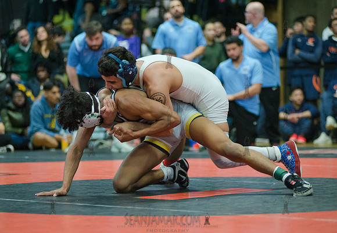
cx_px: 151
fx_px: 1242
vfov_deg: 10.7
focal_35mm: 131
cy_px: 124
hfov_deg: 15.4
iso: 4000
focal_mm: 120
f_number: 2.8
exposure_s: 1/320
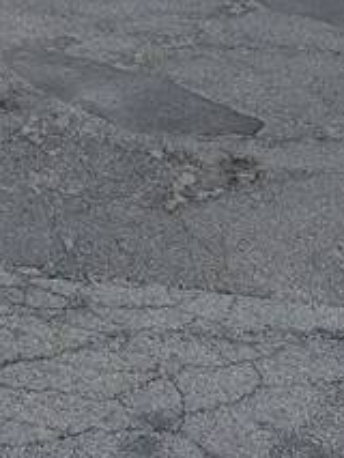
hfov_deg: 16.5
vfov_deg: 18.5
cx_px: -142
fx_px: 1099
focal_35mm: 83
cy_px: -363
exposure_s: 1/3185
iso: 40
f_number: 1.8
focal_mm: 5.54
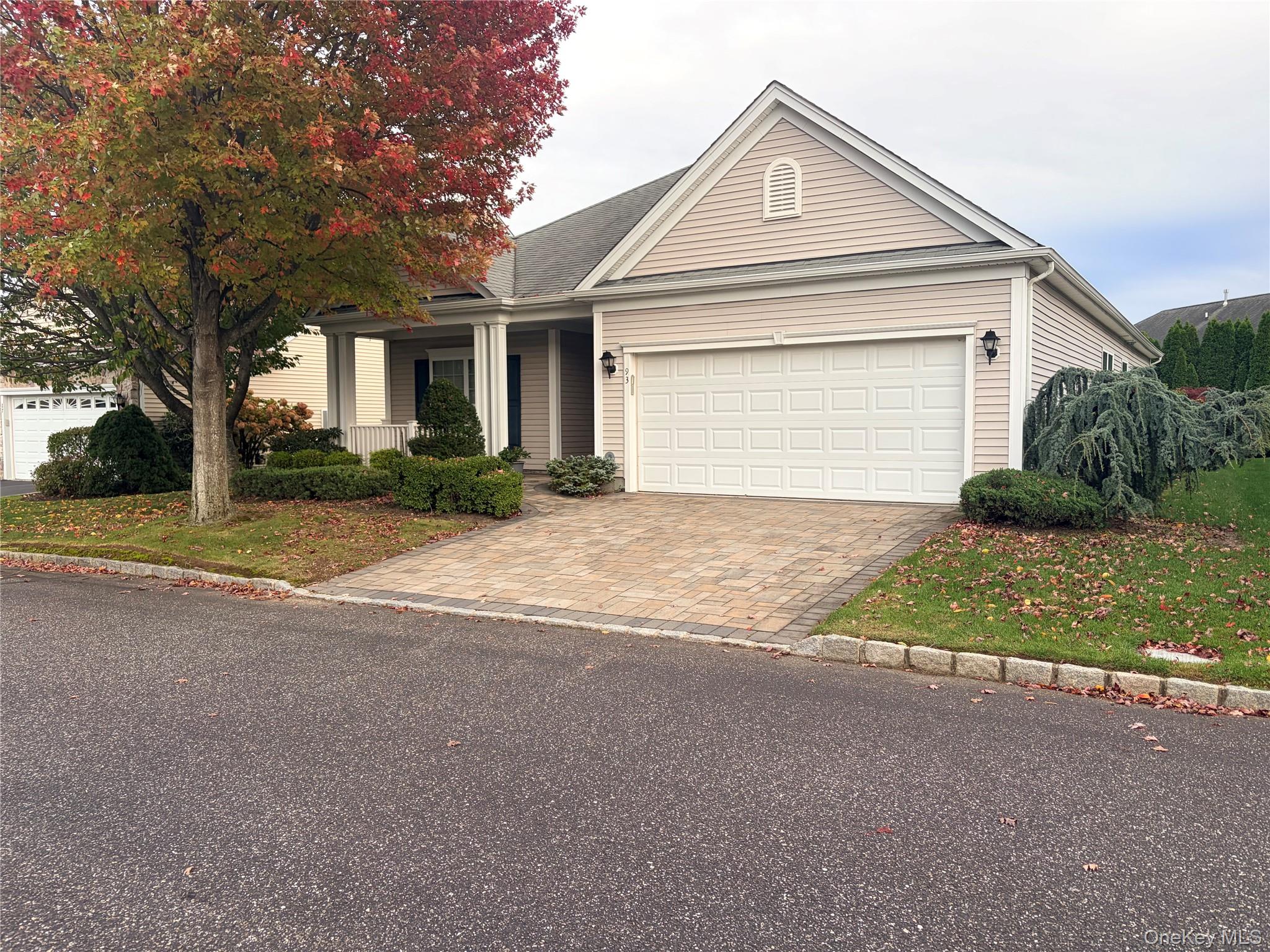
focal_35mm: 26
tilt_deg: -2.7
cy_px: 476
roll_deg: -0.4
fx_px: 954
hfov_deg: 67.3
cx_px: 635
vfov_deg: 53.1
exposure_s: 1/708
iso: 50
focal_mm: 5.96
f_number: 1.6
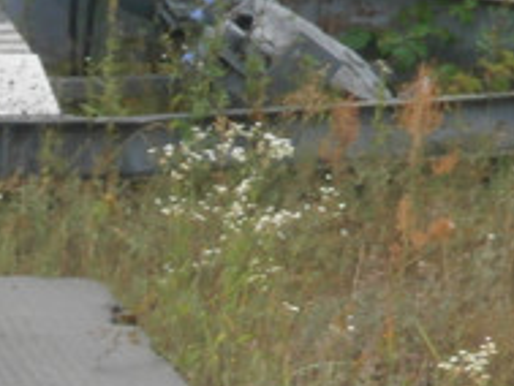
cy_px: 576
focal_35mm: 440
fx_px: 6538
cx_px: -291
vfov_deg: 3.4
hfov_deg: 4.5
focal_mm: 23.5
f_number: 6.5
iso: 200
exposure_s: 1/60
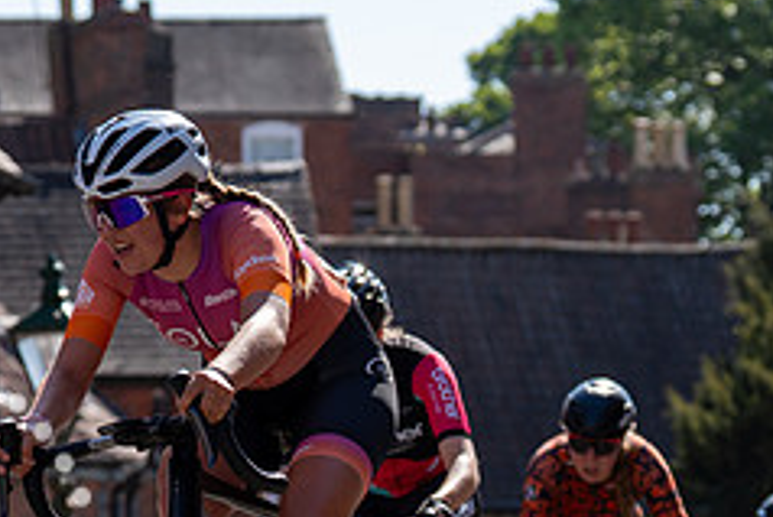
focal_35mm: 214
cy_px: 561
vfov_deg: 6.4
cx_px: 248
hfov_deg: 9.6
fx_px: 4598
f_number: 3.5
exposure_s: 1/1000
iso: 100
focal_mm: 70
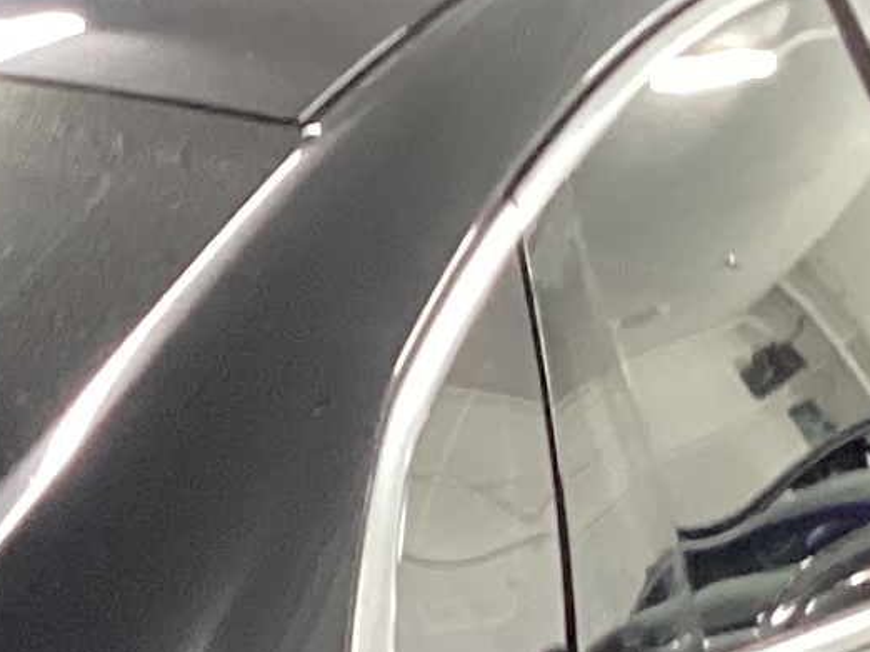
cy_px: 1529
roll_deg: +0.2
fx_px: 4874
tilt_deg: -23.0
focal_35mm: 194
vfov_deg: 7.2
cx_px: -983
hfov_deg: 9.4
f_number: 2.4
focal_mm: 3.3
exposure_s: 1/40
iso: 320
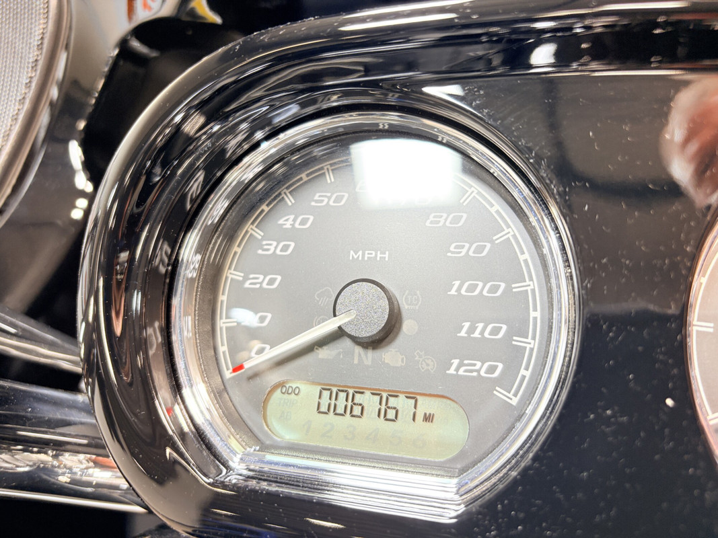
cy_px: 269
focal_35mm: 26
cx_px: 359
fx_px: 539
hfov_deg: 67.3
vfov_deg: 53.1
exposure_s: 1/60
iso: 64
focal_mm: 5.96
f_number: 1.6
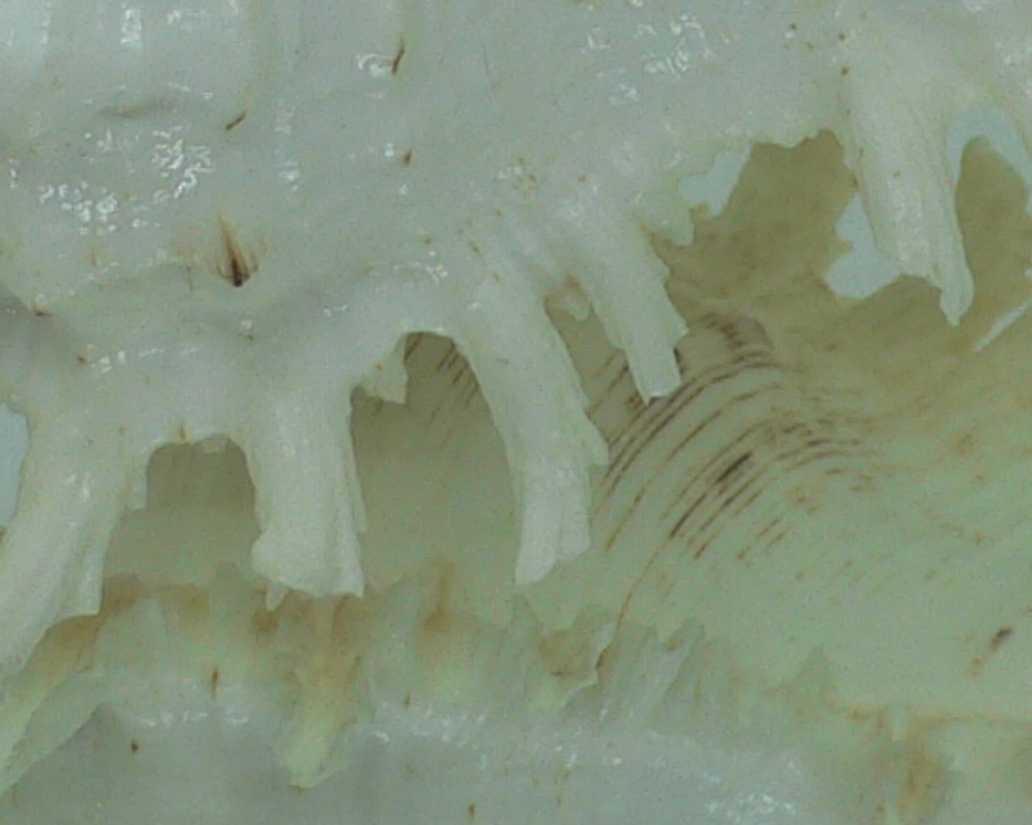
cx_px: 711
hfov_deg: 15.2
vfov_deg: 11.5
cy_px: -555
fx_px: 3846
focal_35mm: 126
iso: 80
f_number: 2.8
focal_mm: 4.6
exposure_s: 1/60
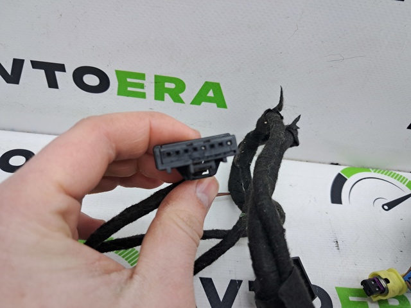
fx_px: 320
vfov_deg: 51.3
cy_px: 154
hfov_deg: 65.4
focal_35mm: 27
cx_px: 206
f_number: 1.8
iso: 80
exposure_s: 1/100
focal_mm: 4
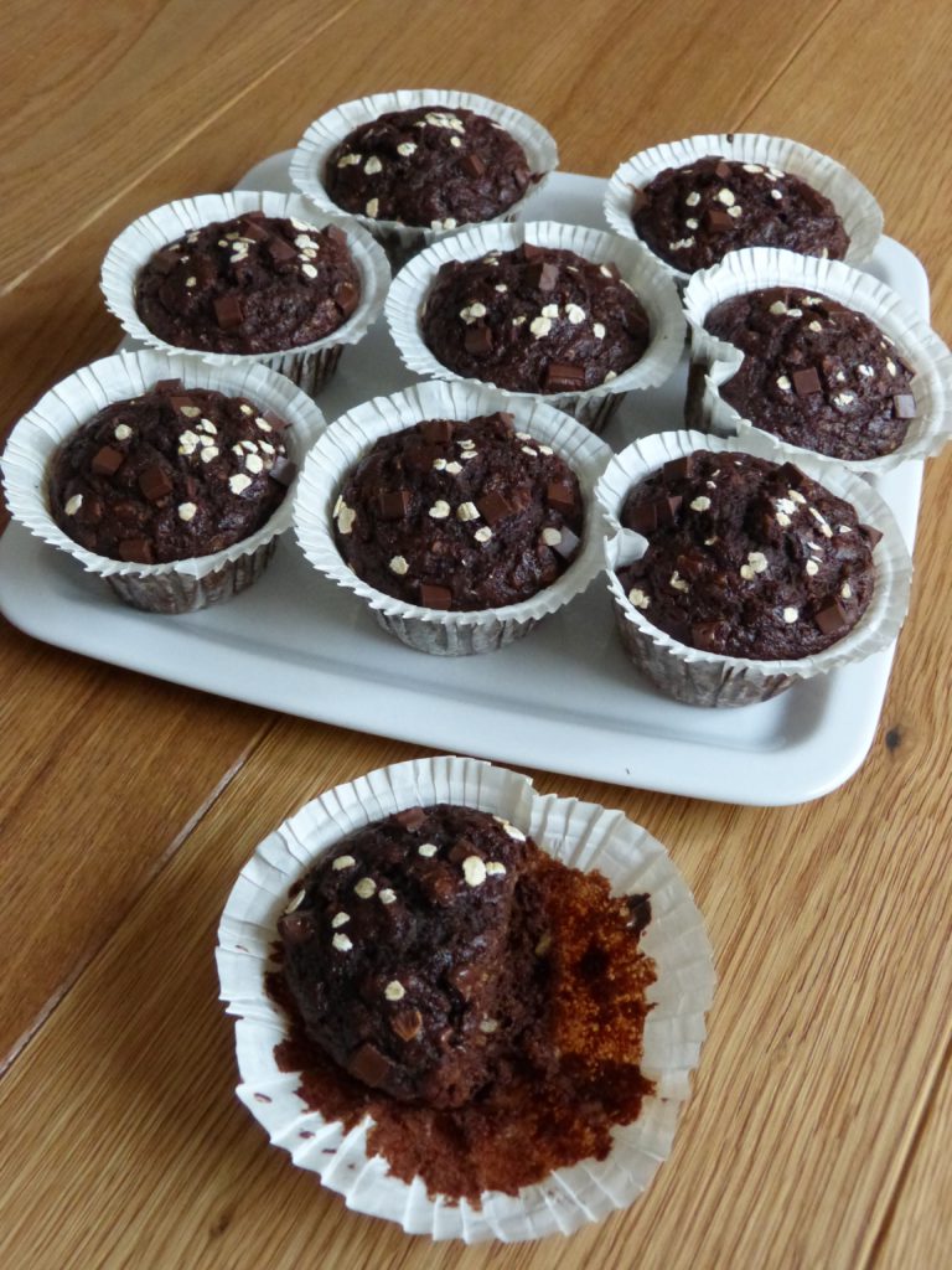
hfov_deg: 36.8
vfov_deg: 47.9
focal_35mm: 39
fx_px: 1430
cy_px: 635
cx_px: 476
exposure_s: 1/40
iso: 800
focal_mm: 6.7
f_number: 3.1
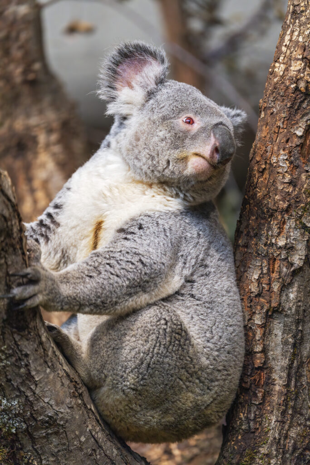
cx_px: 155
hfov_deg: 4.6
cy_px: 232
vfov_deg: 6.9
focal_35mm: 300
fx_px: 3873
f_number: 4
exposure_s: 1/640
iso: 2200
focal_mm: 300
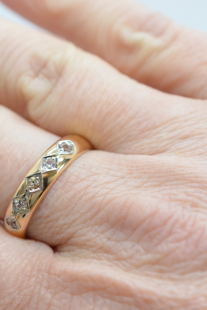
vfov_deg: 19.8
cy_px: 164
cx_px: 64
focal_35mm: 103
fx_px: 888
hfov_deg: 13.3
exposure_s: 1/1000
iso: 3200
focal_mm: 40
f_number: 5
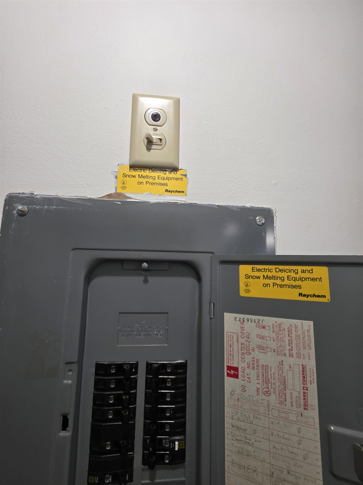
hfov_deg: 89.9
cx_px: 182
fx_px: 182
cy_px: 242
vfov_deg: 106.2
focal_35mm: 13
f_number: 1.9
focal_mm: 2.2
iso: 160
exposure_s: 1/120
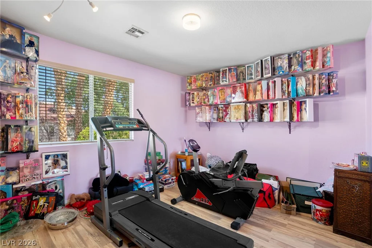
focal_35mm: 16
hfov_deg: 96.7
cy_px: 124
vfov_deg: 73.8
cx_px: 186
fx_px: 165
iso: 800
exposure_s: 1/2.5
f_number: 8
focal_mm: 16
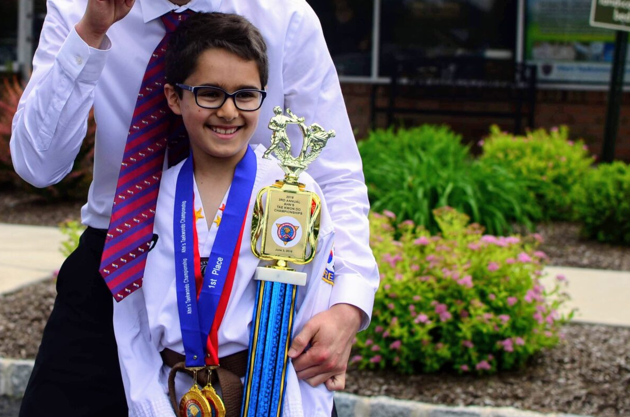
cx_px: 179
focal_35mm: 90
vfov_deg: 15.0
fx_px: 1569
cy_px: 63
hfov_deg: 22.5
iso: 100
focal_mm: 35
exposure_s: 1/2000
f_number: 3.2
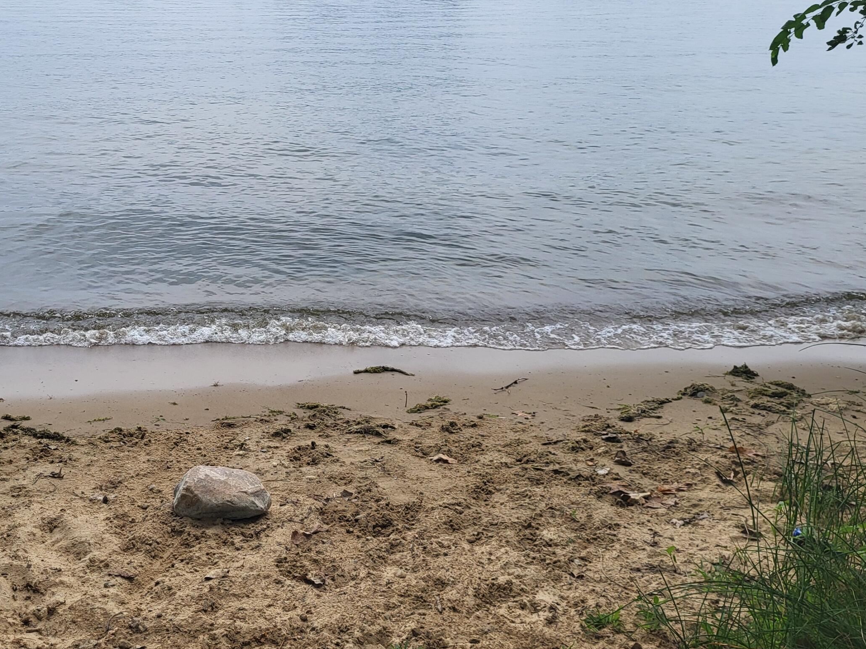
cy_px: 250
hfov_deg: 48.1
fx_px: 950
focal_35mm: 38
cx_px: 281
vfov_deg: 37.5
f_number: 1.8
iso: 40
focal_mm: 5.4
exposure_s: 1/2423
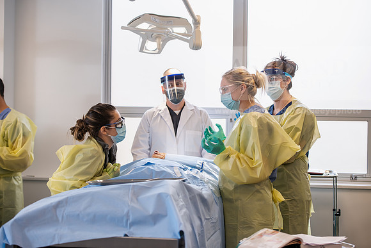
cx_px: 186
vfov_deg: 17.1
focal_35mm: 80
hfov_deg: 25.4
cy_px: 124
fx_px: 825
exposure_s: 1/200
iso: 320
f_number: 3.5
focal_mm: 80
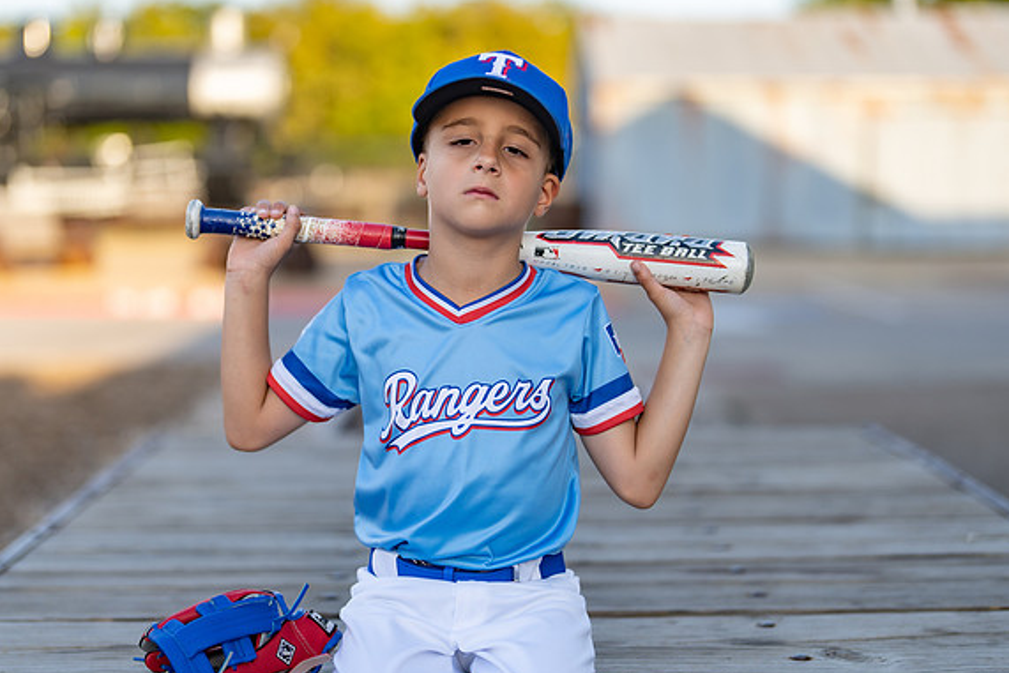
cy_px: 359
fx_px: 1794
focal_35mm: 64
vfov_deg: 21.3
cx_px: 458
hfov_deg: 31.4
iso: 100
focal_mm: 50
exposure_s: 1/2000
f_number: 1.2
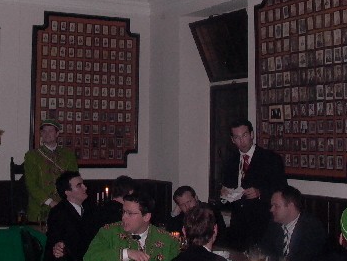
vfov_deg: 20.9
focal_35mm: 70
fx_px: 702
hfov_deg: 27.5
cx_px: 109
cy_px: 77
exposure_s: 1/64.2
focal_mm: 8.19
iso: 100
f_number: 2.13
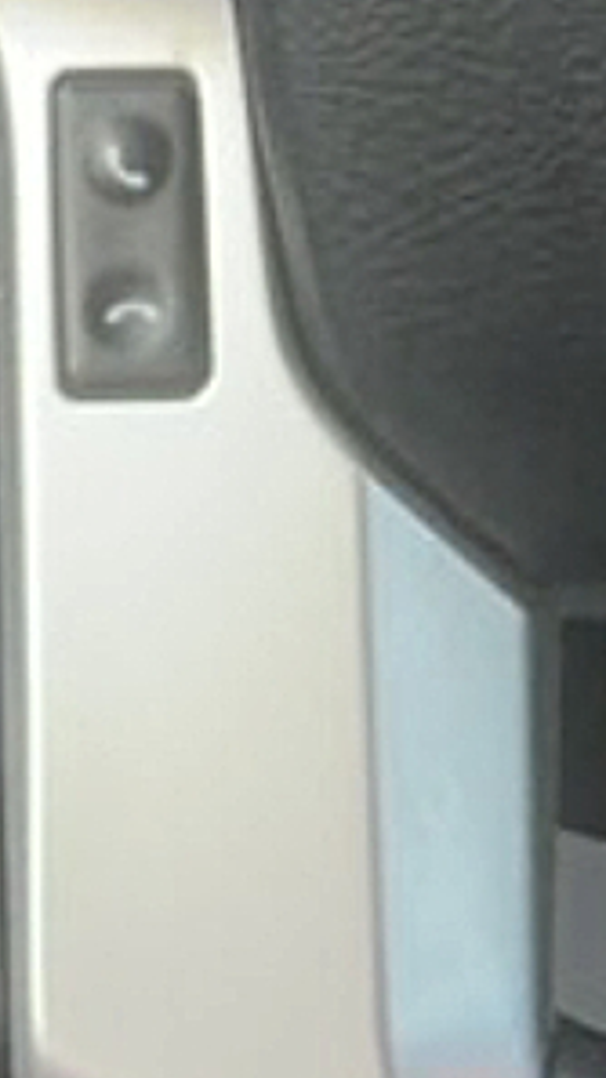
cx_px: 994
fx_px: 5029
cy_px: -726
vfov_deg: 11.5
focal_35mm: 176
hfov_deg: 6.8
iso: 64
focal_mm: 3
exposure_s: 1/60
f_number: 1.8
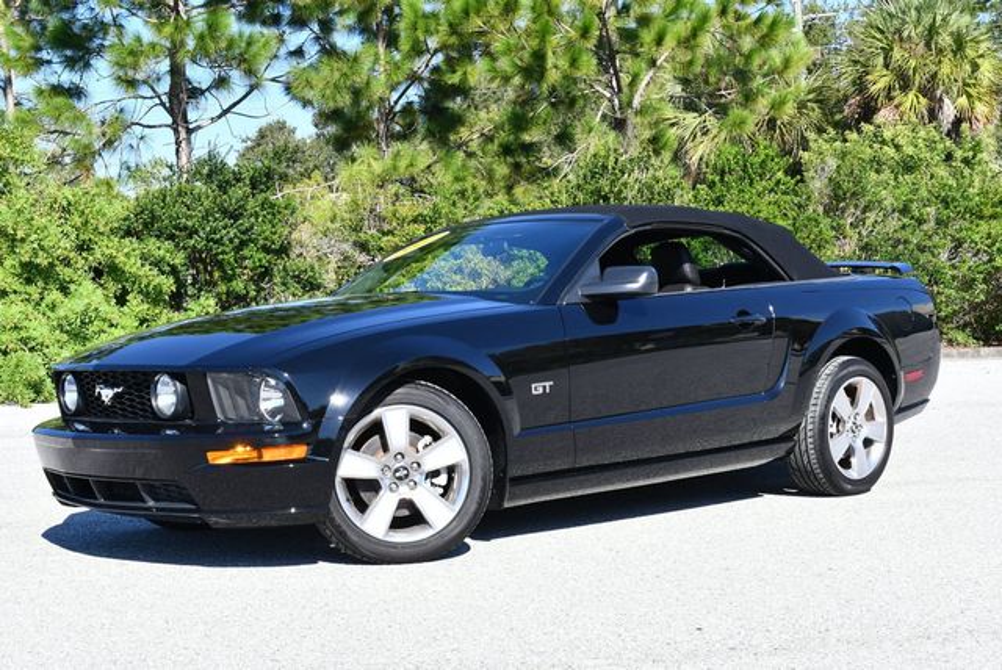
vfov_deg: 24.2
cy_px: 335
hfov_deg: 35.6
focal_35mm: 56
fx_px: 1560
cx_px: 501
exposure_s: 1/250
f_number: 8
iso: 200
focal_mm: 28
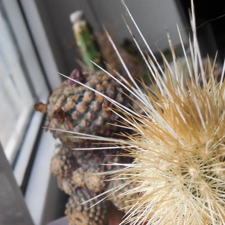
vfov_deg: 25.4
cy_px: 199
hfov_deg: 26.1
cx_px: 122
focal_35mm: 66
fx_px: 485
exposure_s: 1/20
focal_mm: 5.6
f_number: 3.6
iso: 400
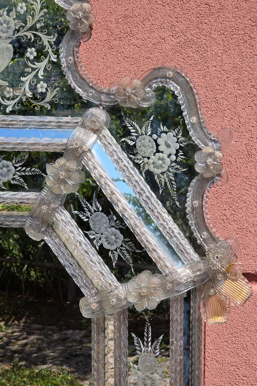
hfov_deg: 18.9
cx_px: 131
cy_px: 193
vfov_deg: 28.1
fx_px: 771
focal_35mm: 72
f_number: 2.4
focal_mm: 7.9
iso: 50
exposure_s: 1/2283
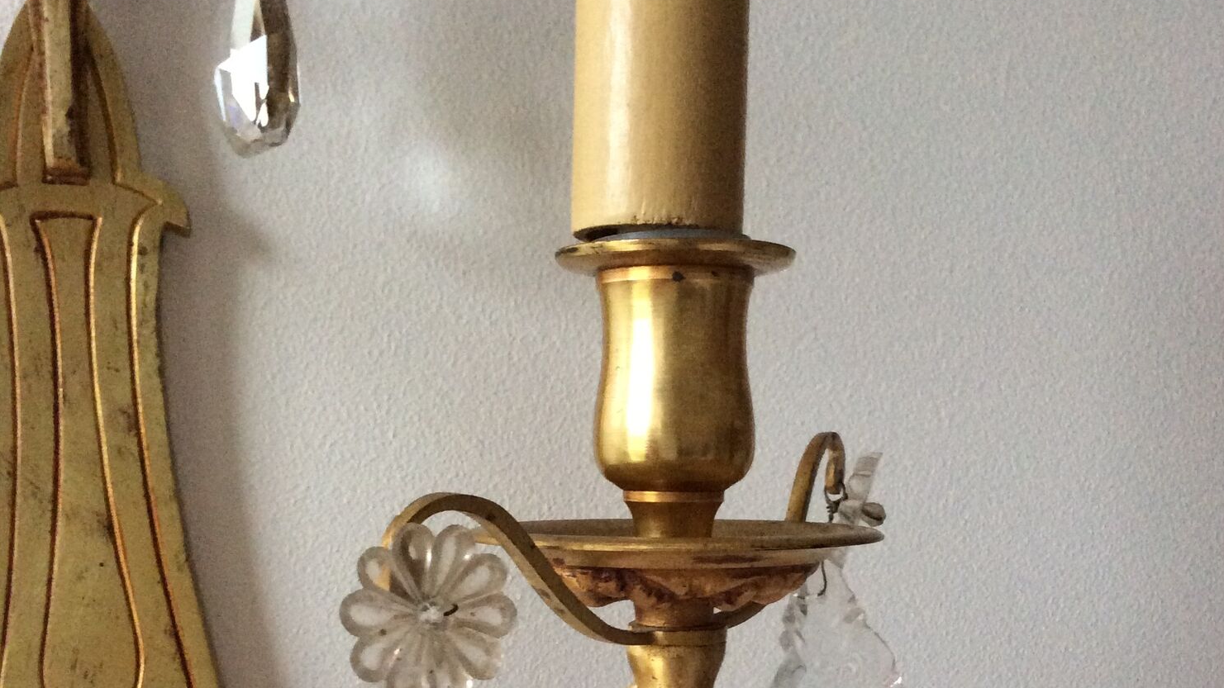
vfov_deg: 25.1
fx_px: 1525
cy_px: 536
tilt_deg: -0.9
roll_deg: +0.5
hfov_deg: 43.7
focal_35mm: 47
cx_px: 616
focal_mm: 3.3
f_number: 2.4
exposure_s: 1/25
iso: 200
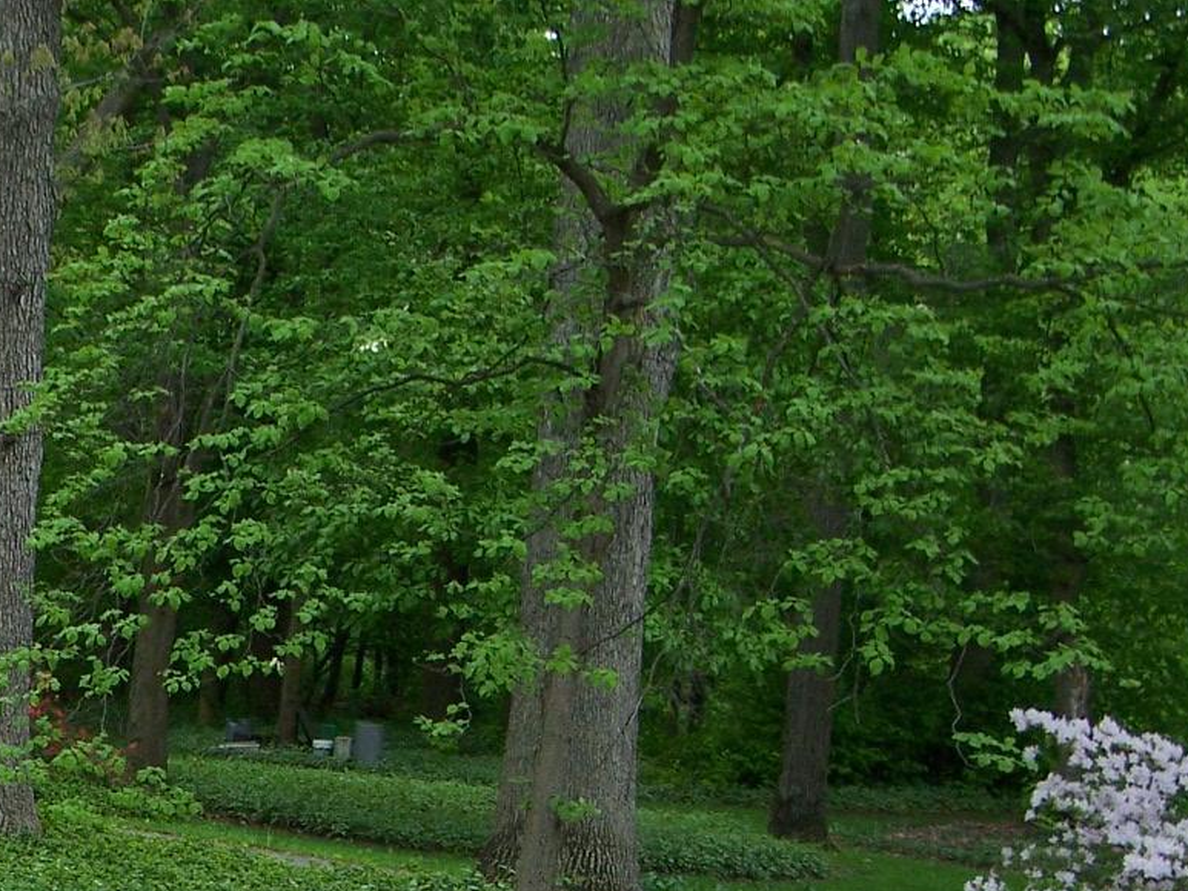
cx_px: -168
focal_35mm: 98
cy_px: 1006
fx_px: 3364
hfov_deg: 19.1
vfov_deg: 14.7
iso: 125
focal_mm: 7.8
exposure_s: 1/60
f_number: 2.8
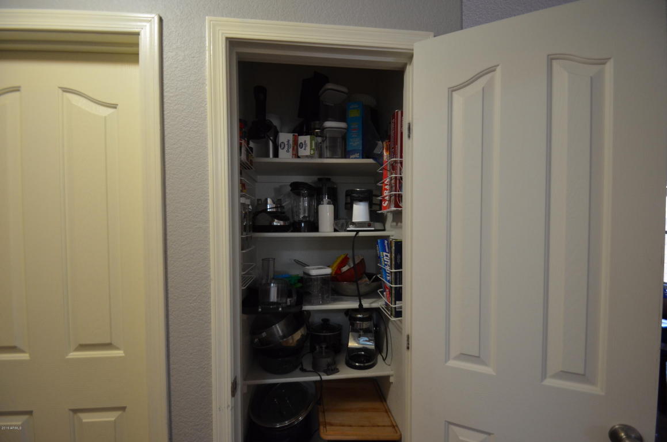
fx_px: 277
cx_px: 334
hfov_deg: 100.5
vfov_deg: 77.1
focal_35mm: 15
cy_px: 221
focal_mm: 10
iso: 800
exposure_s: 1/50
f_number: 3.5
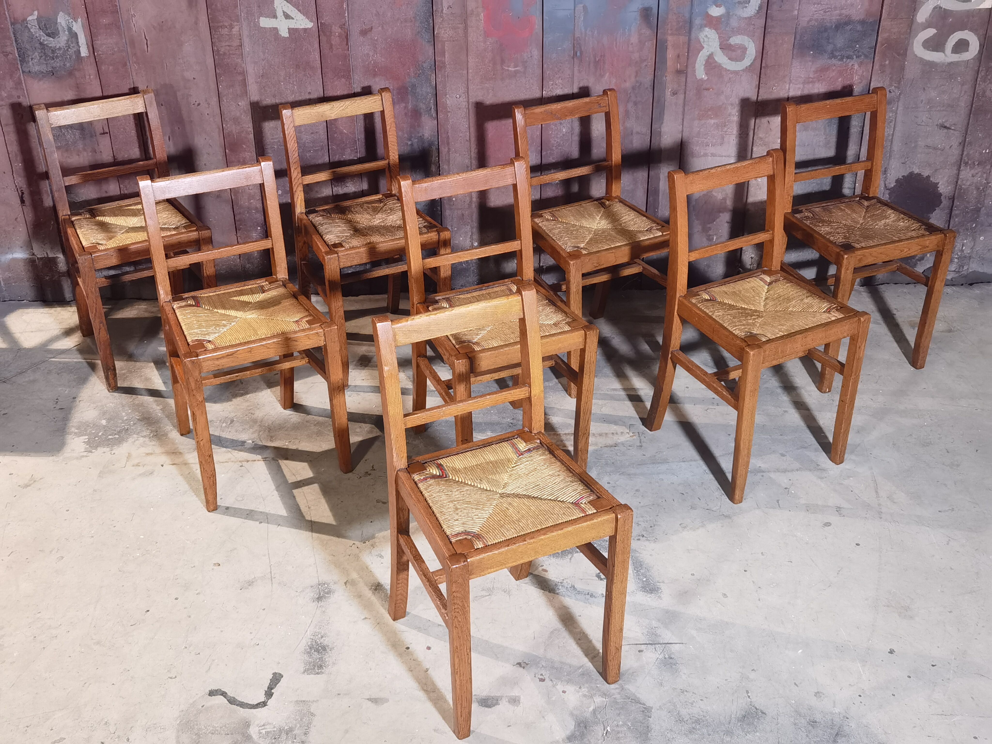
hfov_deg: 46.8
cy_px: 372
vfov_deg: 36.0
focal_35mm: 40
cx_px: 496
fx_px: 1146
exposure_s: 1/33.3
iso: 500
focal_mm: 6.71
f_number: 1.9
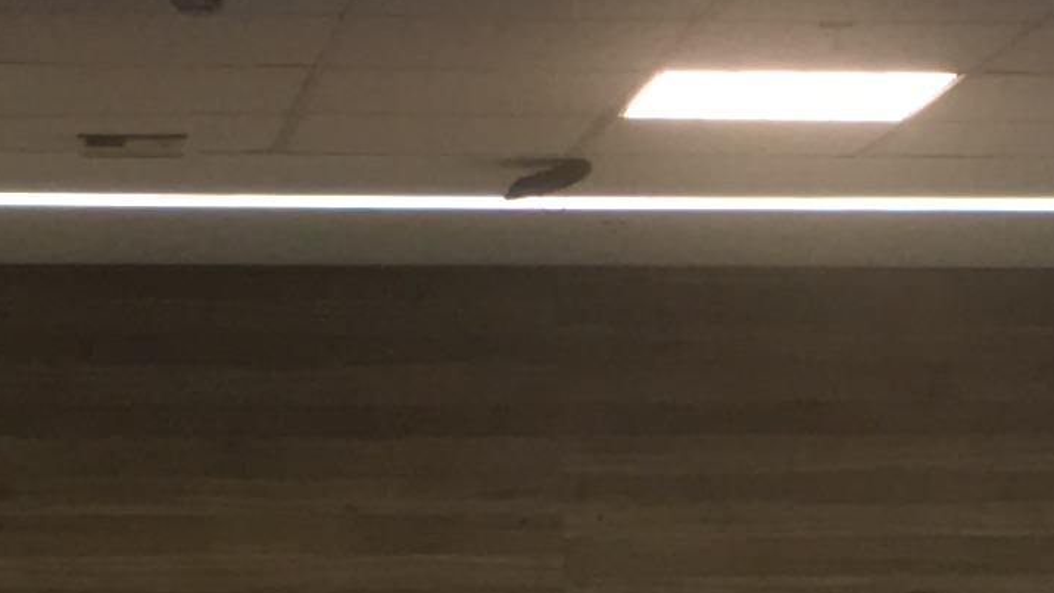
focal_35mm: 178
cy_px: 1392
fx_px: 4975
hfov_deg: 12.0
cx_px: 982
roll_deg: +1.9
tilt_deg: -4.9
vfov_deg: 6.5
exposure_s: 1/20
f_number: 2.2
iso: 50
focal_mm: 4.15
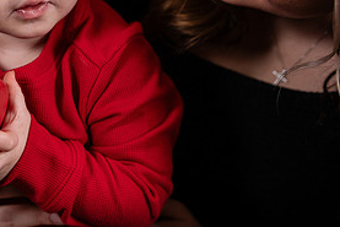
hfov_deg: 18.5
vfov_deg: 12.5
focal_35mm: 109
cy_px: 9
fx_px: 1030
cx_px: 45
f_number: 3.5
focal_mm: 52
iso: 250
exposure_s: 1/250
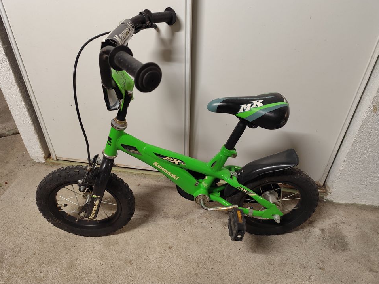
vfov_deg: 56.8
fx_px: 263
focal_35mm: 24
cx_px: 190
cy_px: 138
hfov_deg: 71.6
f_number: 1.65
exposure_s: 1/25
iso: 1000
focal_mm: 6.19
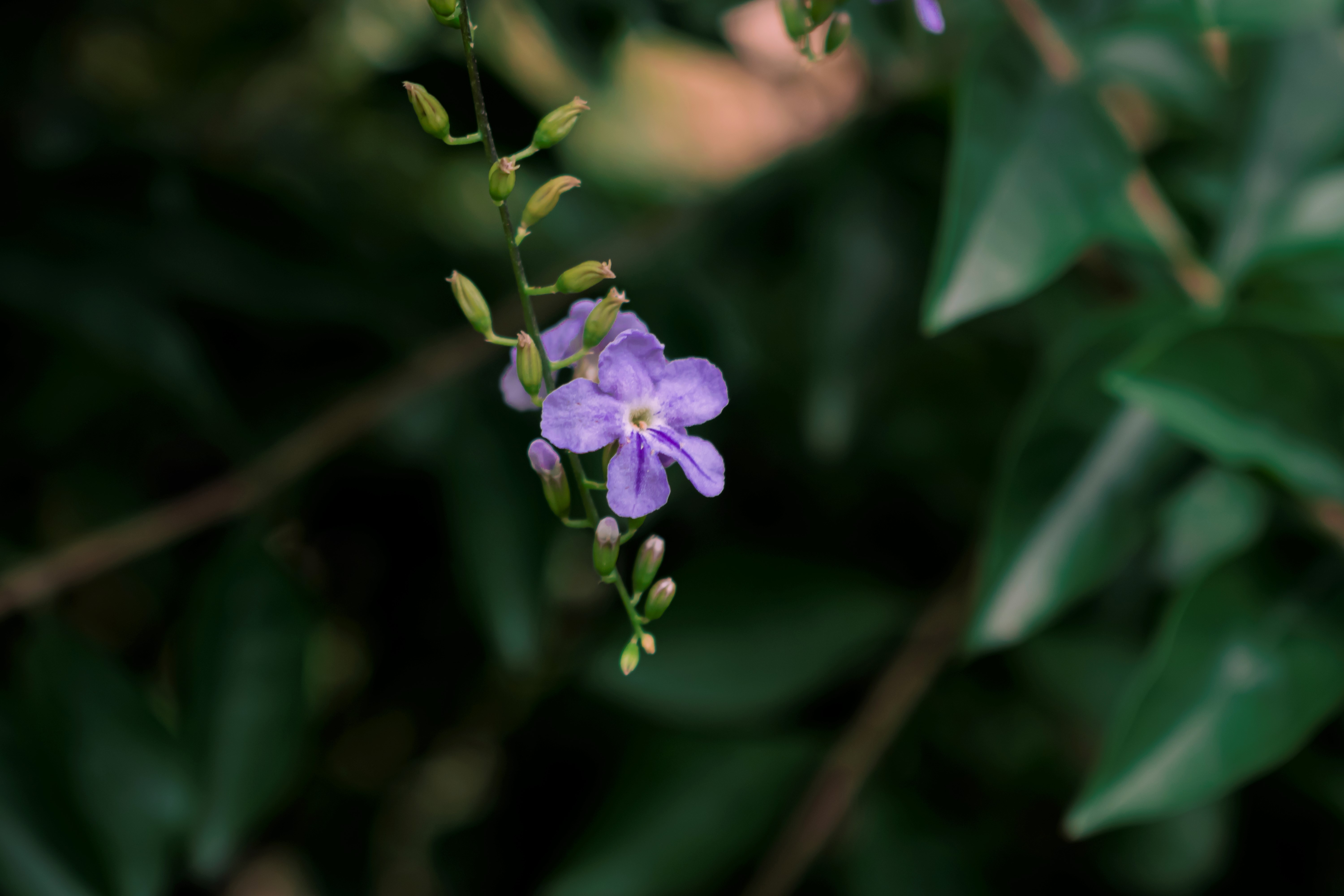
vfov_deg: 16.6
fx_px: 3080
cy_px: 448
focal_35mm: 82
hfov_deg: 24.6
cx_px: 672
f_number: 5.6
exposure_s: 1/100
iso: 400
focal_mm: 55
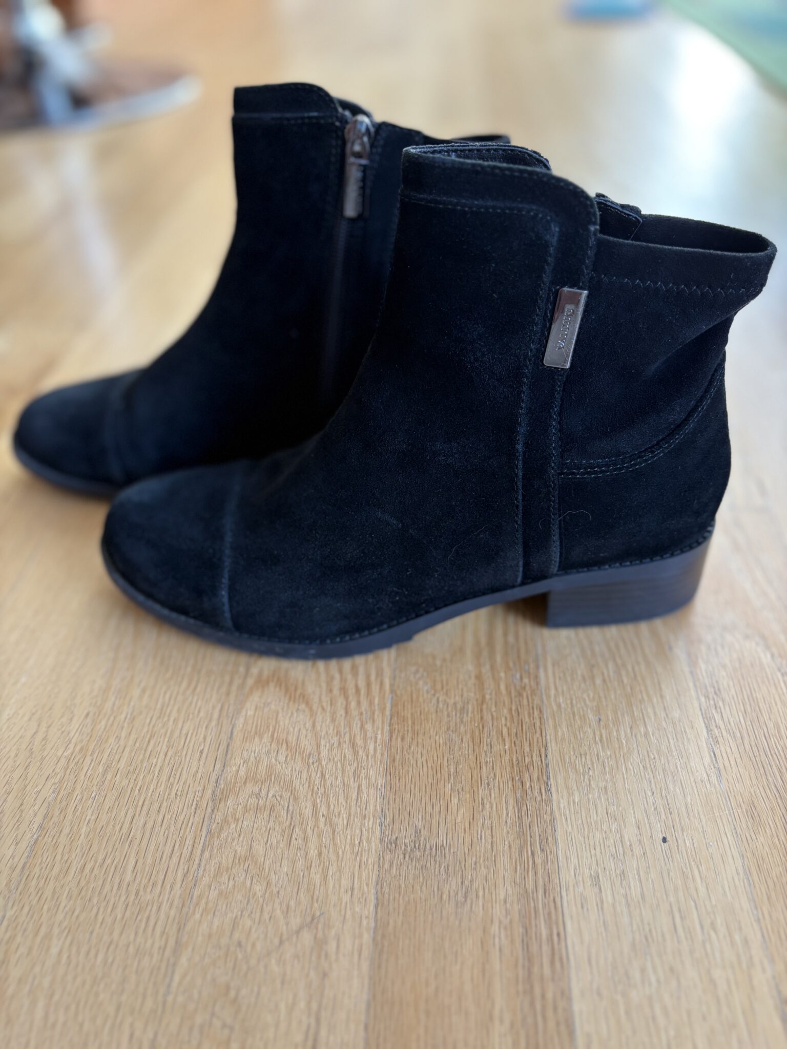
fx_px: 788
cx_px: 394
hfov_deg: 53.1
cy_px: 524
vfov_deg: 67.3
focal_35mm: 26
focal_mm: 5.96
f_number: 1.6
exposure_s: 1/99
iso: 125
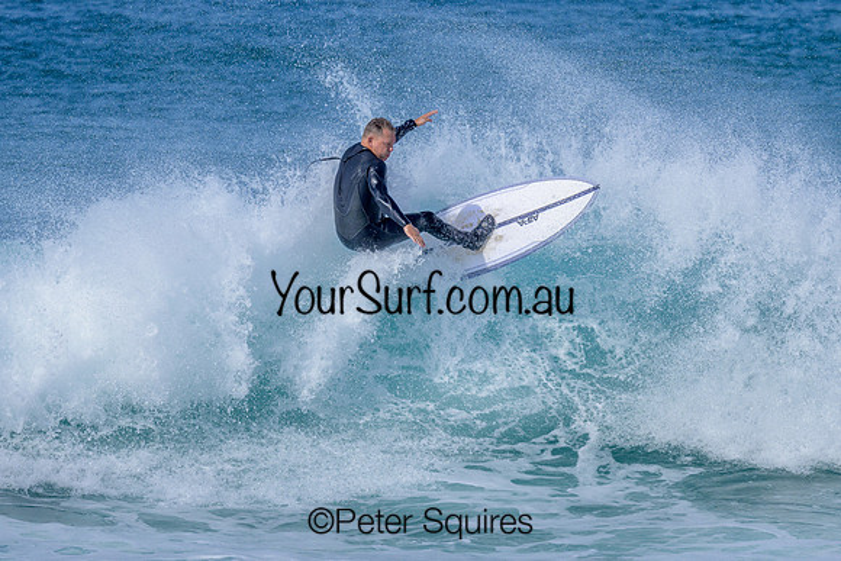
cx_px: 403
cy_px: 245
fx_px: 25689
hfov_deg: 1.9
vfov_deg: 1.3
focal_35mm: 1099
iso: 180
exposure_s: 1/2000
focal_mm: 800
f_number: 6.3
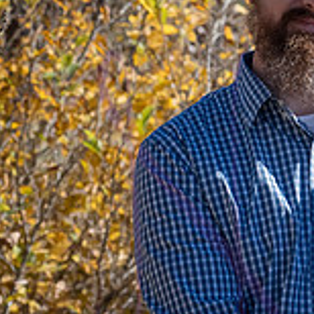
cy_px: 81
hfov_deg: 6.8
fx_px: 2627
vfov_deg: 6.8
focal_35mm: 256
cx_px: 440
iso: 400
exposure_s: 1/640
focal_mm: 80
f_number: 9
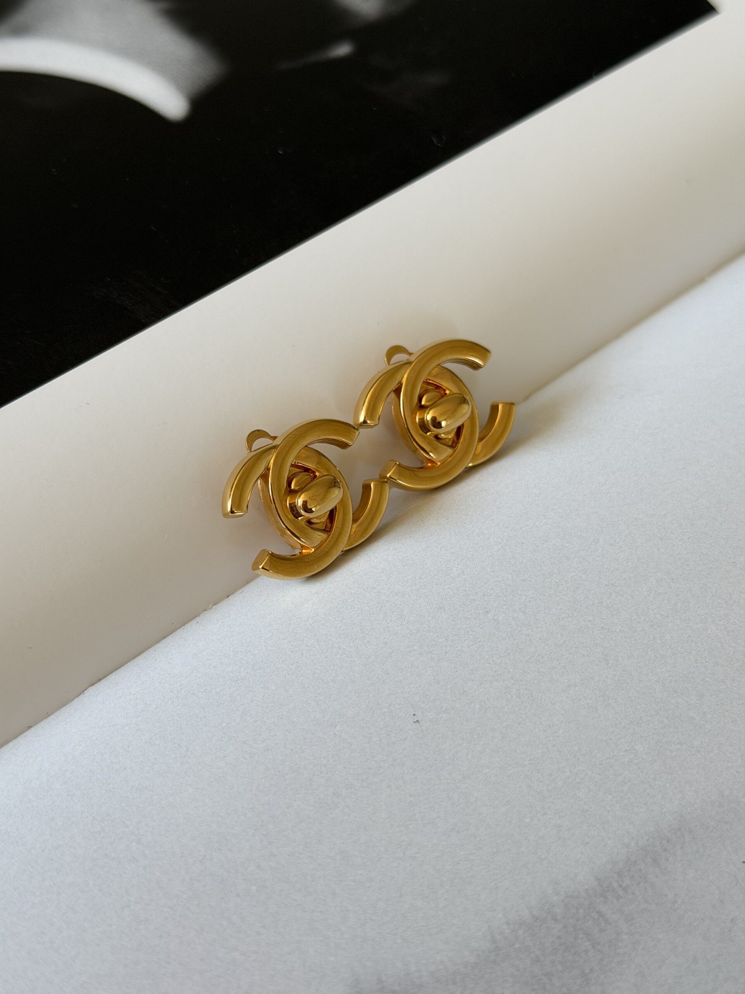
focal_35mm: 48
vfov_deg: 39.7
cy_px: 497
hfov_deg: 30.3
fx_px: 1377
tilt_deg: -56.2
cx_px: 372
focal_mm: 6.76
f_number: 1.78
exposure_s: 1/211
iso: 64
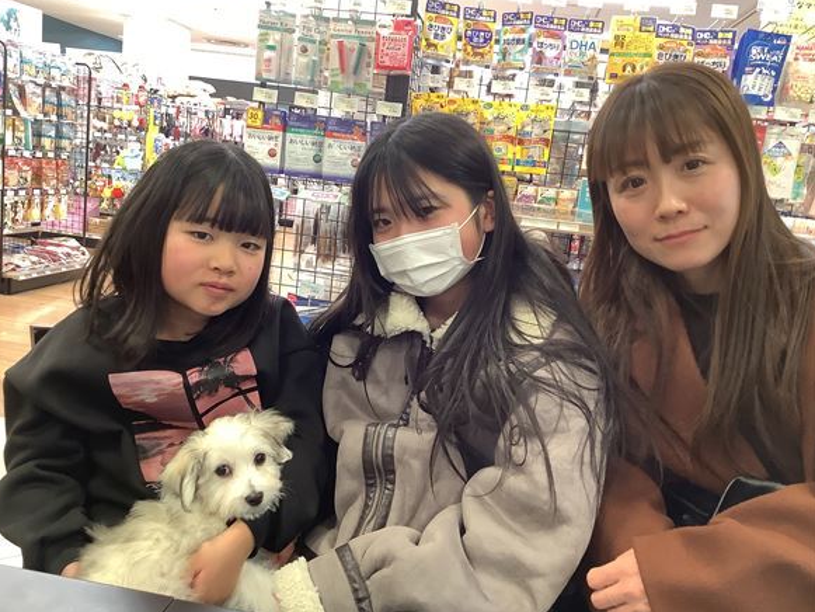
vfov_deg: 44.2
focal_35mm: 32
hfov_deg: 56.8
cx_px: 398
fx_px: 754
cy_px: 302
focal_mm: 3.3
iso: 160
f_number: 2.4
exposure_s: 1/50
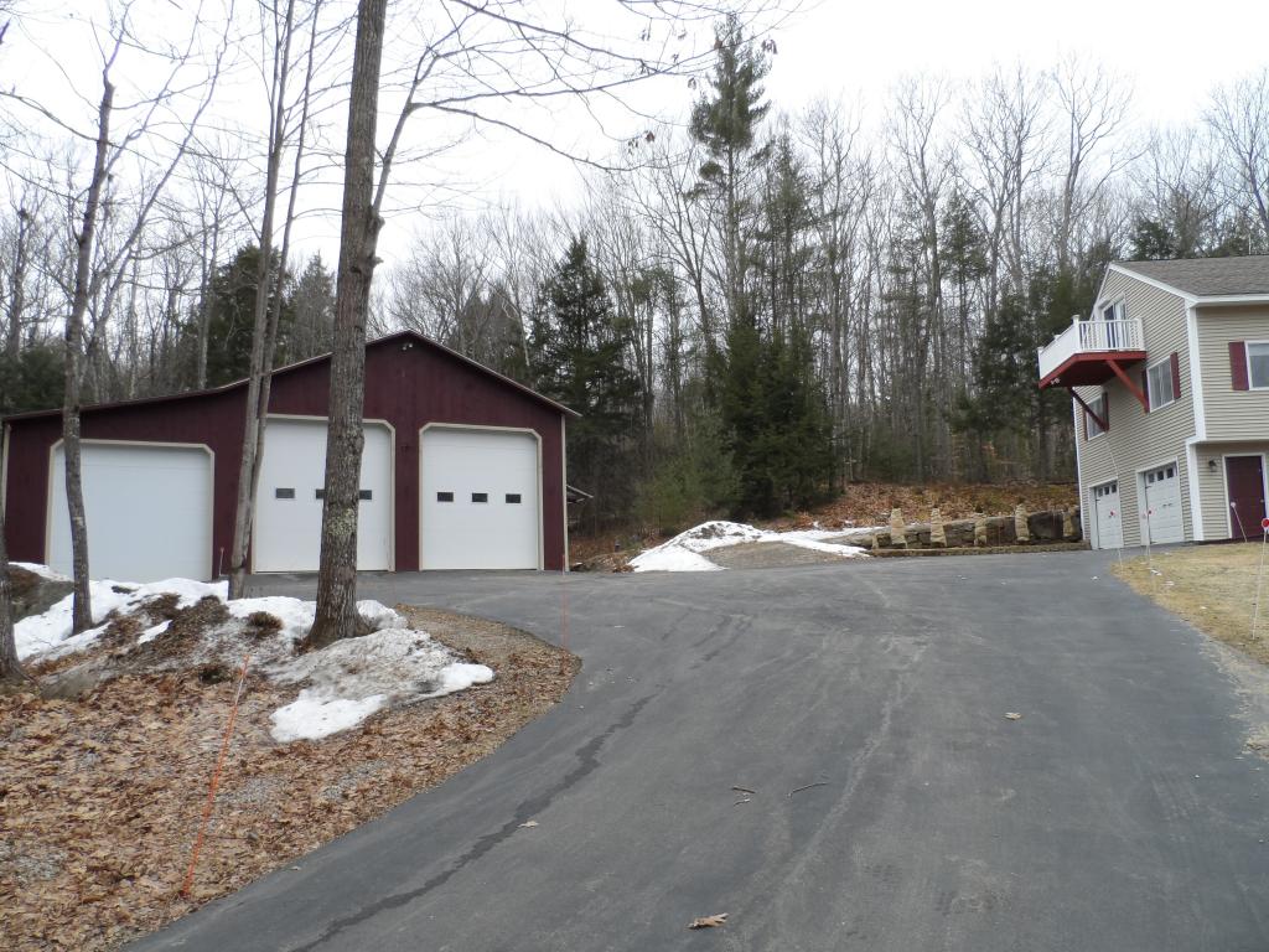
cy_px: 476
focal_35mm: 24
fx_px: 880
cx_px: 634
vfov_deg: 56.8
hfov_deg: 71.6
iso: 80
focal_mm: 4
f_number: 3.2
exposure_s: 1/90
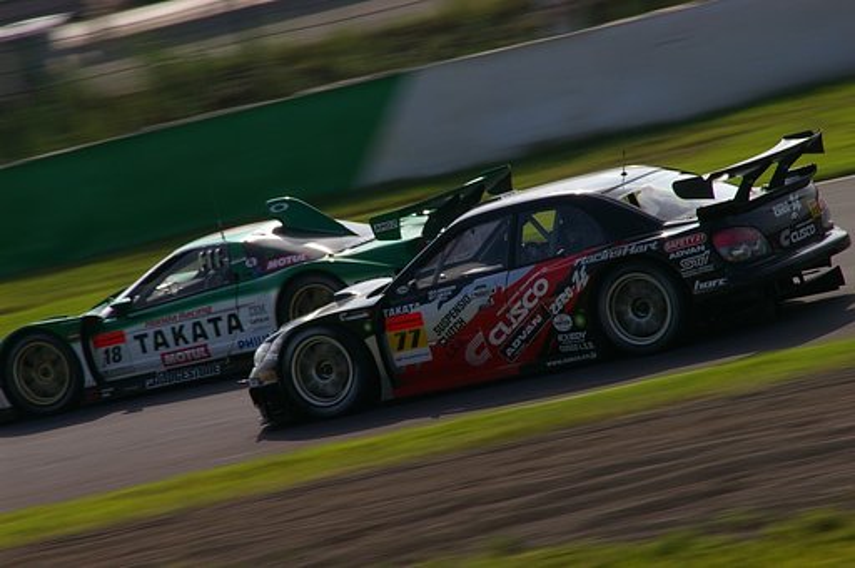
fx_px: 7116
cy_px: 284
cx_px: 428
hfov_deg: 6.9
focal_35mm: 300
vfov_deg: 4.6
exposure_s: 1/160
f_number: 16
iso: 200
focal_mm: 200
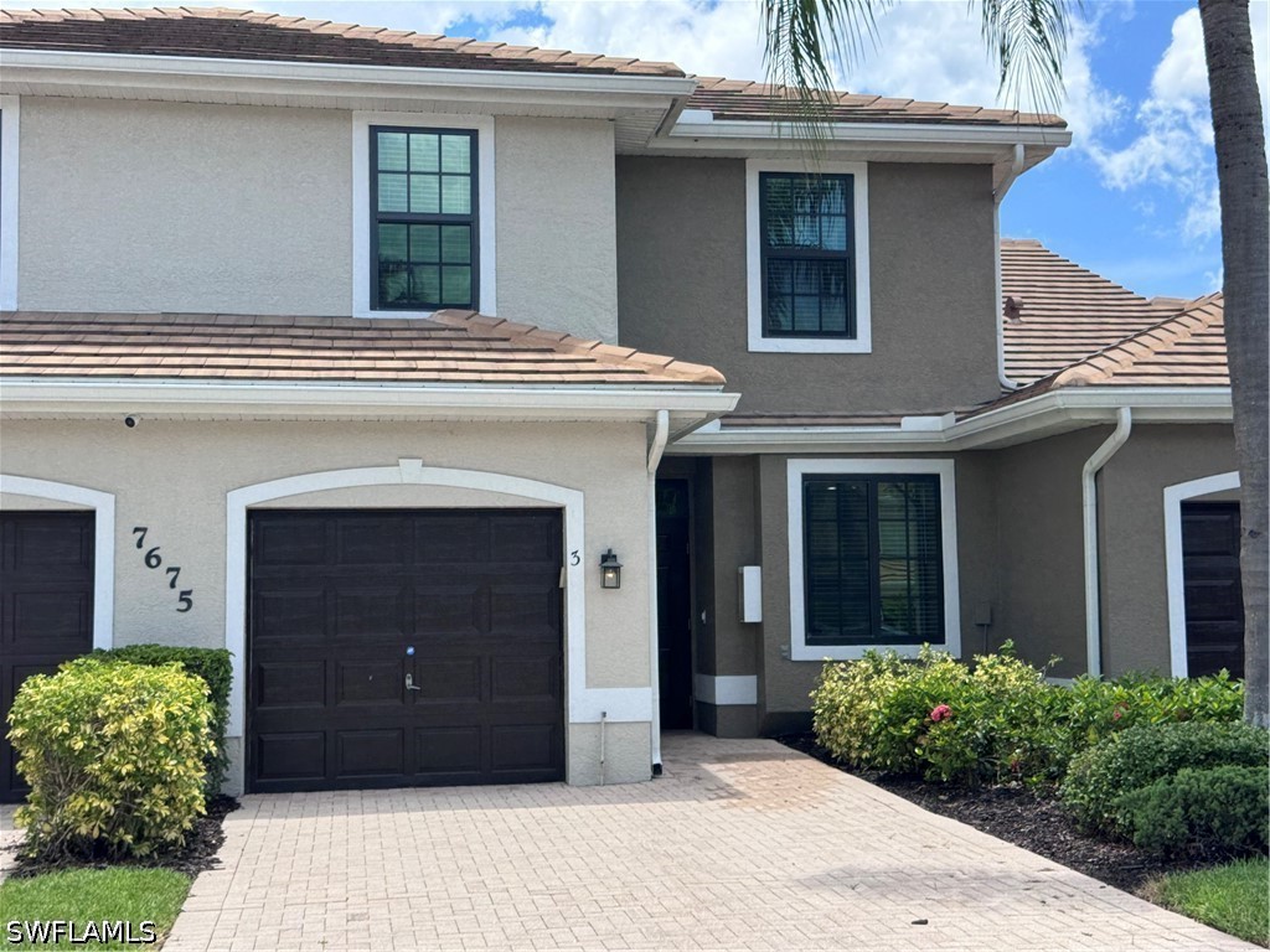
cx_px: 635
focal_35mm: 48
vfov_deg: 30.3
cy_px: 476
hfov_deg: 39.7
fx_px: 1761
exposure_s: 1/2833
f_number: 1.78
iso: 64
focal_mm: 6.76
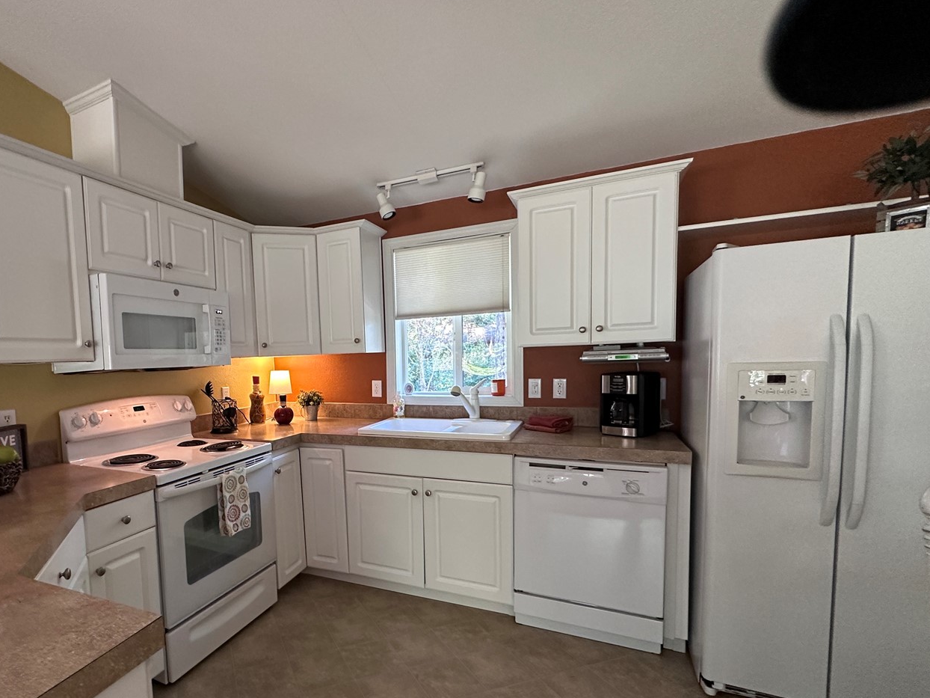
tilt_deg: -3.7
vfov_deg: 71.3
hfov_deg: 85.8
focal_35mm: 18
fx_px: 484
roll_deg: +2.2
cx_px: 339
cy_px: 394
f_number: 2.2
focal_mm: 2.22
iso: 320
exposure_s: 1/60
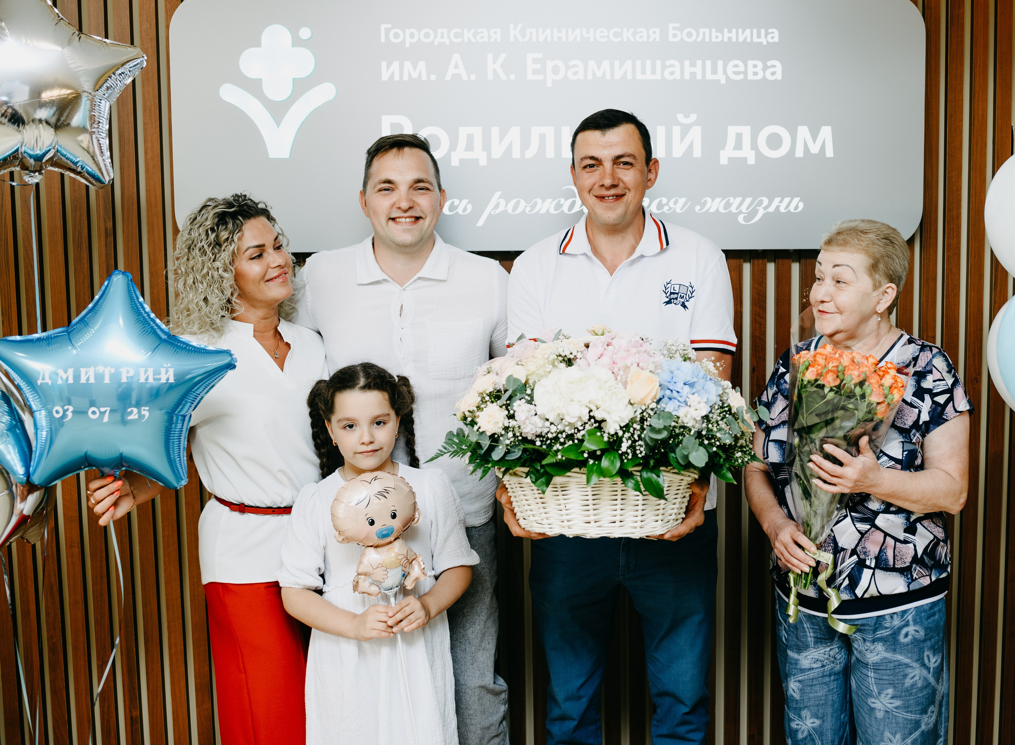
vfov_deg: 34.9
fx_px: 1186
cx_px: 610
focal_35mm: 41
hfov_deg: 46.1
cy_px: 338
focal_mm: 35
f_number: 3.2
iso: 125
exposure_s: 1/160
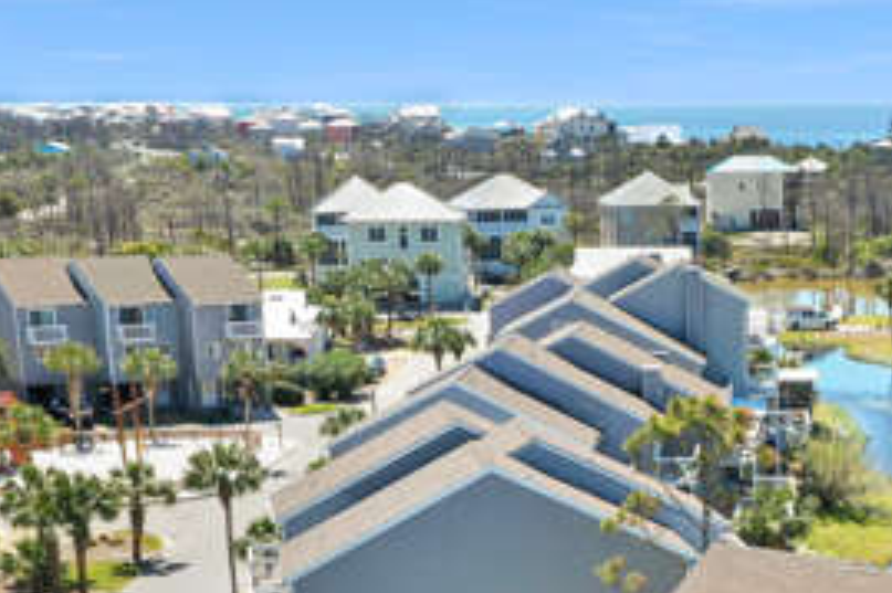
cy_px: 709
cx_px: 786
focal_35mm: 80
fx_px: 1981
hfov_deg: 24.7
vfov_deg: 16.4
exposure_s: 1/320
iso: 100
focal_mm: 10.26
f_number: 5.6
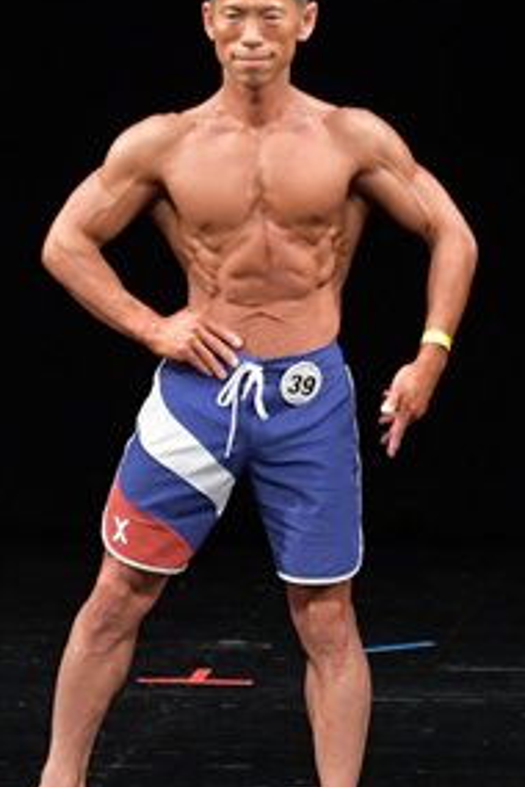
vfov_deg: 3.4
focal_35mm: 612
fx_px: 13386
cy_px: 428
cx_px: 117
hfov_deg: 2.2
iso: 3200
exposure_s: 1/400
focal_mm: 150
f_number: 5.6
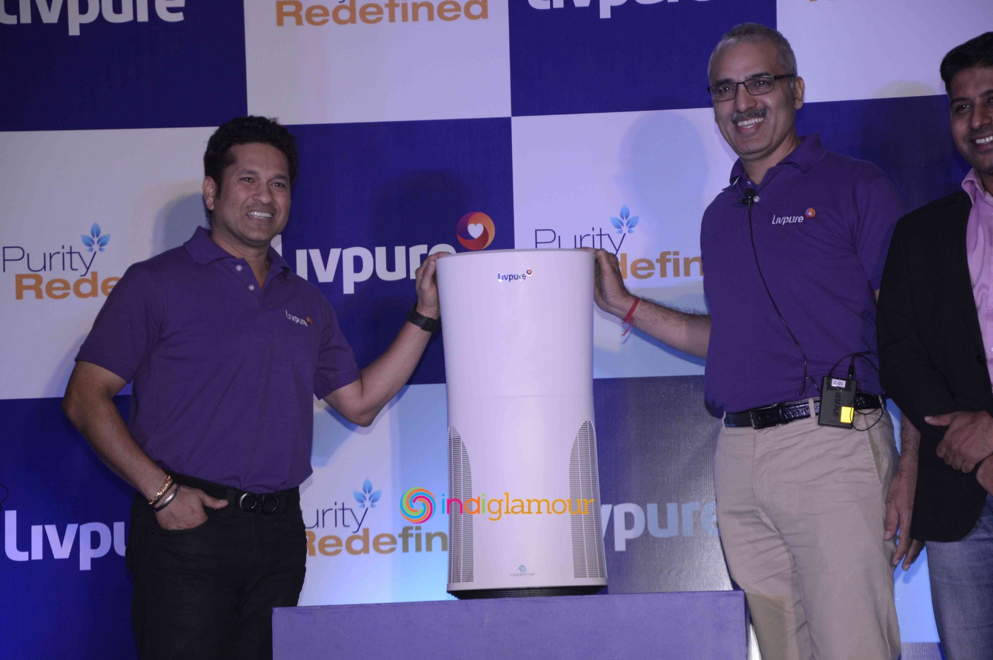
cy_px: 330
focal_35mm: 138
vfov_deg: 9.9
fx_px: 3803
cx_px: 496
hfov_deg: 14.9
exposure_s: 1/200
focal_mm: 92
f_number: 6.3
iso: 800
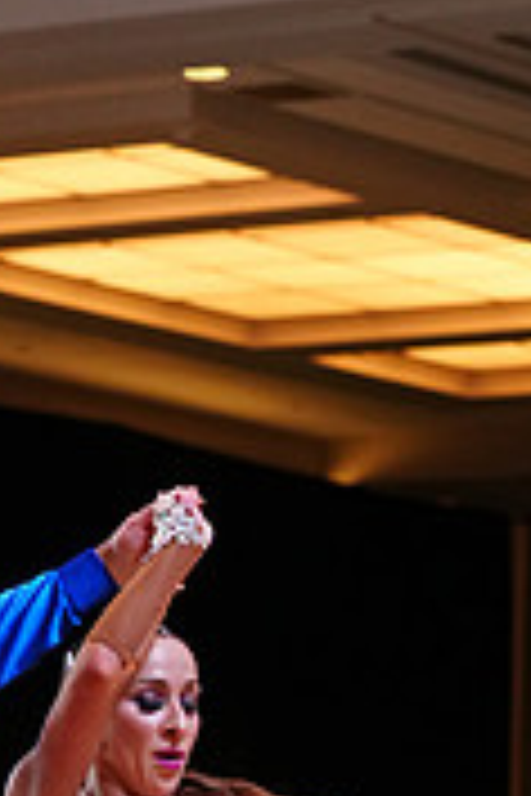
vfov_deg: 7.2
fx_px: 6239
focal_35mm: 282
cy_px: 1183
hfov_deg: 4.9
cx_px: 83
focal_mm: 86
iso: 2500
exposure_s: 1/250
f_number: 4
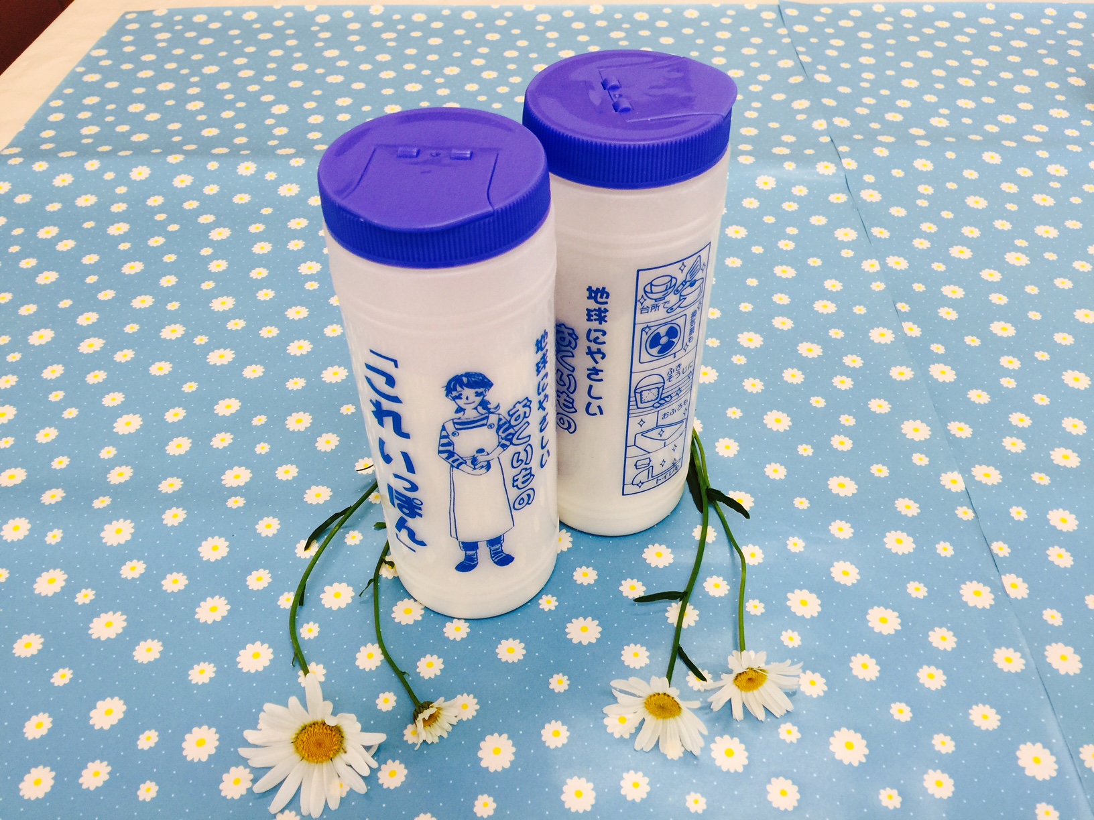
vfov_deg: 48.2
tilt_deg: -45.8
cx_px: 547
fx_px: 917
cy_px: 410
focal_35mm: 29
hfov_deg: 61.7
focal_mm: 4.15
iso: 32
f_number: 2.2
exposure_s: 1/40
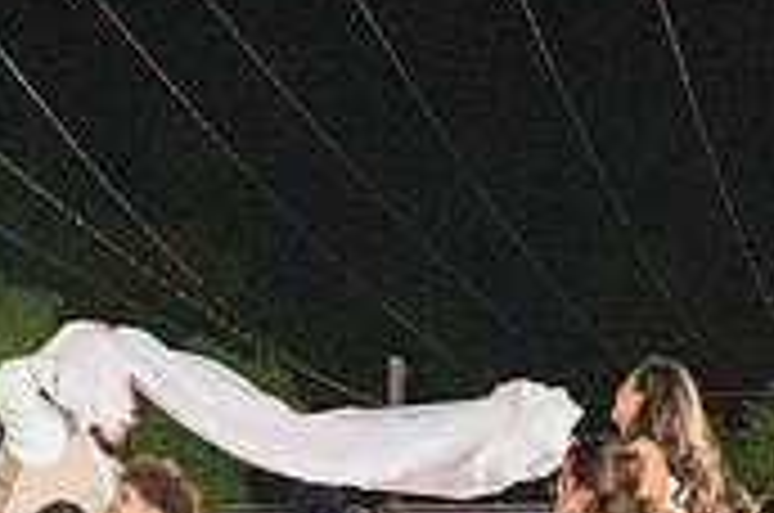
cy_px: 736
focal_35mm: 93
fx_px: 1996
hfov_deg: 21.9
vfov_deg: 13.9
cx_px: 392
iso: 4000
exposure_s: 1/320
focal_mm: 27.5
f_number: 4
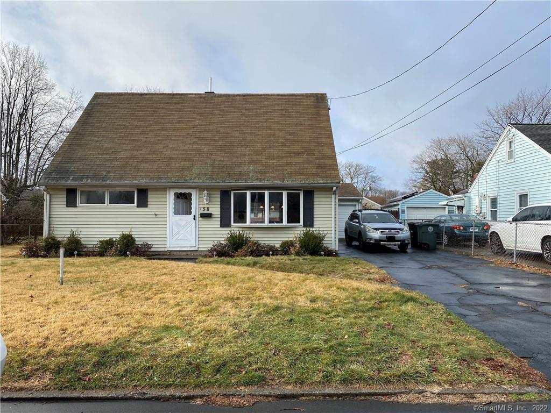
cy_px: 206
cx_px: 276
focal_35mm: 26
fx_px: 414
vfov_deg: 53.1
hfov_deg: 67.3
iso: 32
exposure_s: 1/1701
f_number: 1.8
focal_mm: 4.25
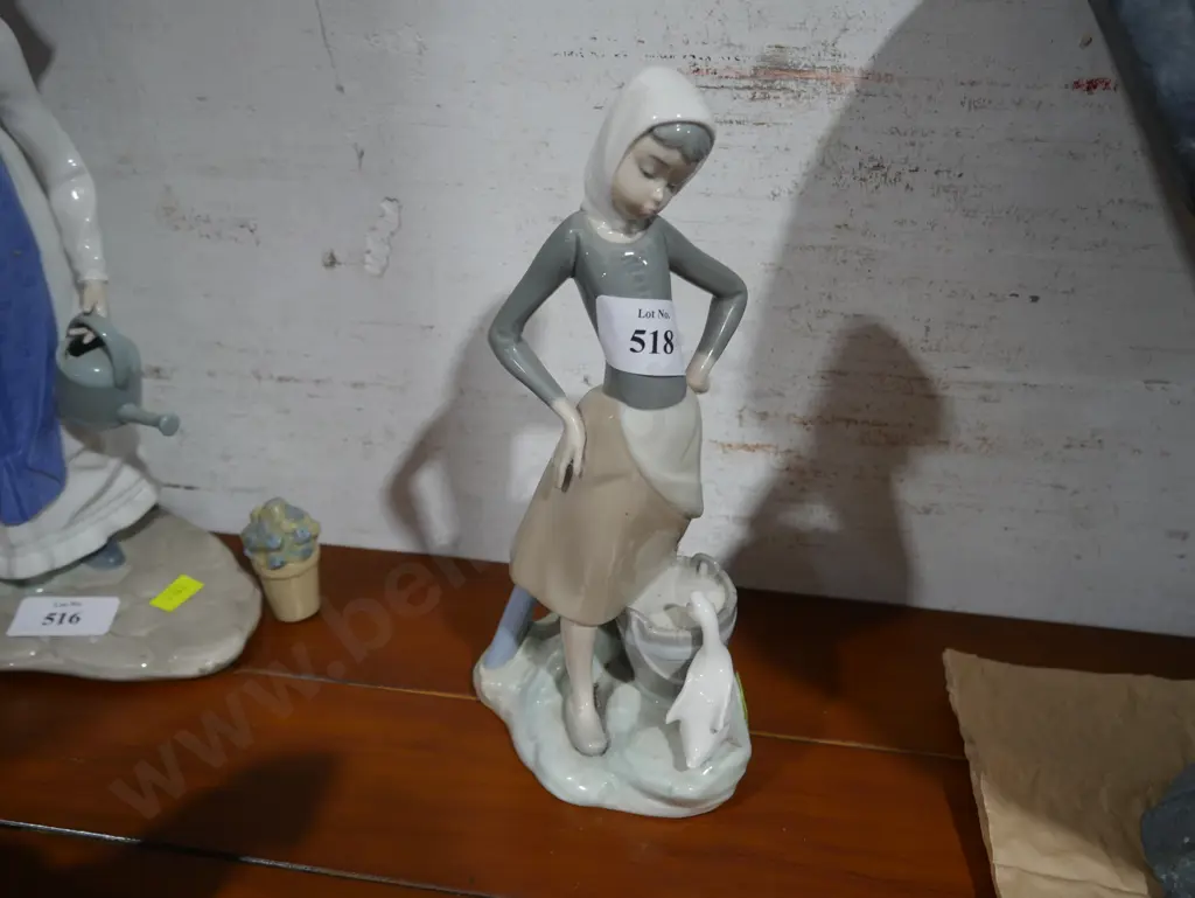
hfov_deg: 59.9
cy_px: 449
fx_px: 1036
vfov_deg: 46.8
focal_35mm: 30
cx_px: 598
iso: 320
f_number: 3.6
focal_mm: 15
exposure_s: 1/60
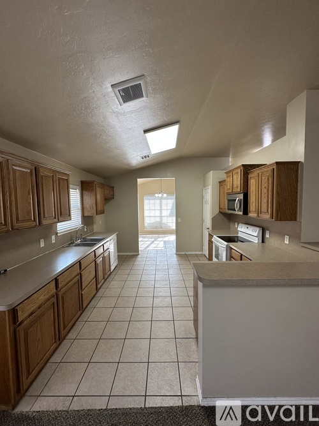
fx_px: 172
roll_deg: +0.6
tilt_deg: -3.0
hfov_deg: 85.7
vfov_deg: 102.1
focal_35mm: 14
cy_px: 213
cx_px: 160
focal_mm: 2.22
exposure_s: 1/120
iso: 100
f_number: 2.2
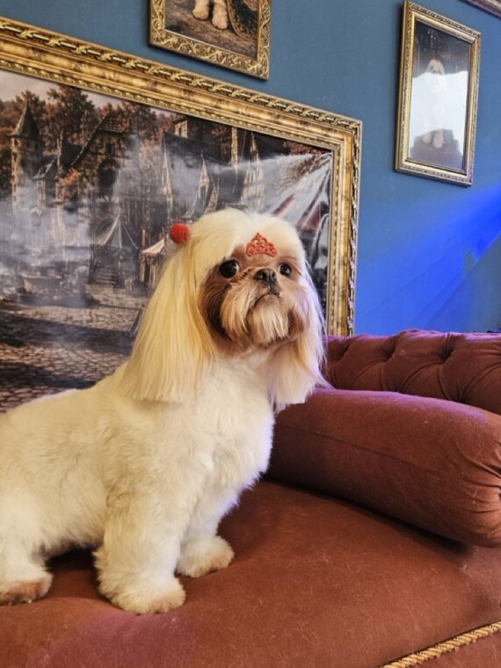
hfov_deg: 45.2
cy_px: 391
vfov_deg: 58.0
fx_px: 598
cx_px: 196
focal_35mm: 31
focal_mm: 5.4
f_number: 1.8
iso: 320
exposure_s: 1/138
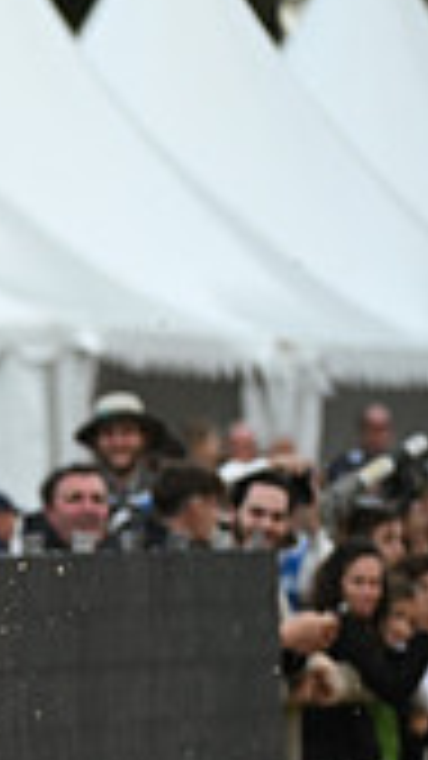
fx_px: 14534
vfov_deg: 3.0
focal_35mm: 720
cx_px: -748
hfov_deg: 1.7
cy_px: 546
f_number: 4.5
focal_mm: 200
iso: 1100
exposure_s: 1/1250
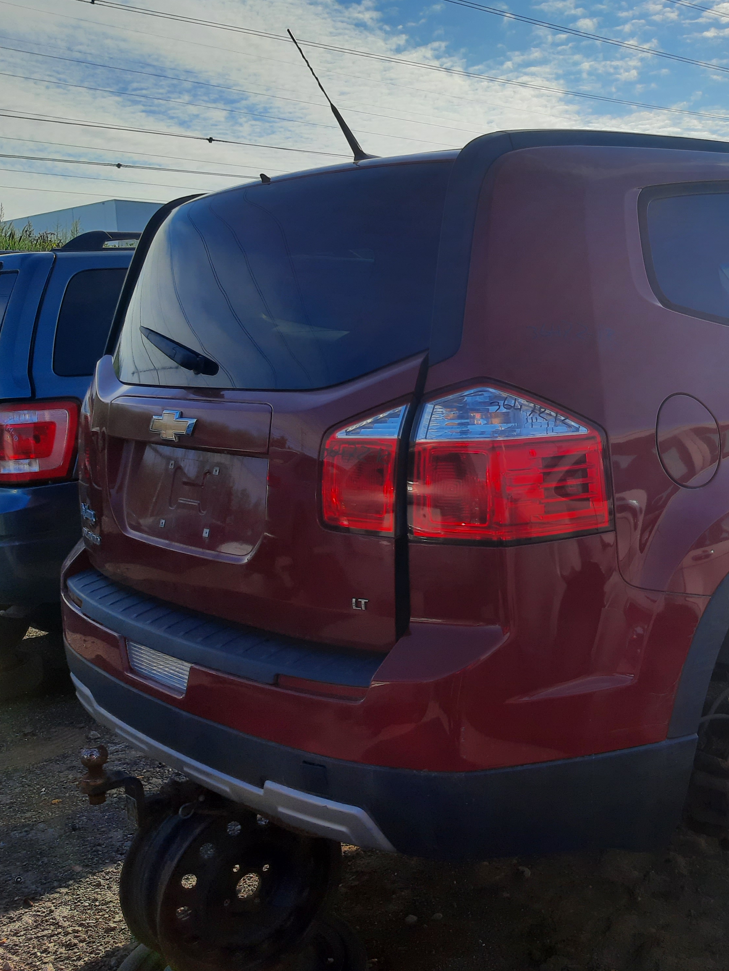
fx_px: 983
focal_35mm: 35
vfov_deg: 52.6
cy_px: 481
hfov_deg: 38.7
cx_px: 610
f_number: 1.7
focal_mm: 3.92
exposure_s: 1/1152
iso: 40
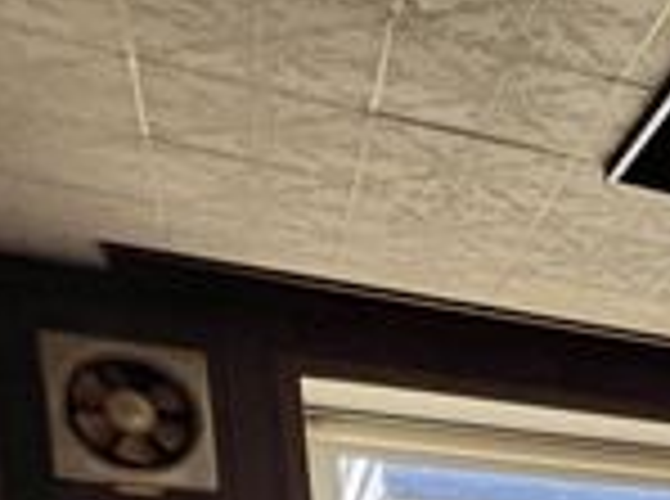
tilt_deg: -10.1
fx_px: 1081
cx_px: 998
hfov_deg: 25.8
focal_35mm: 56
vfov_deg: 19.4
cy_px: 905
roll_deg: -0.1
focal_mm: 1.57
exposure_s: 1/99
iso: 100
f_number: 1.8
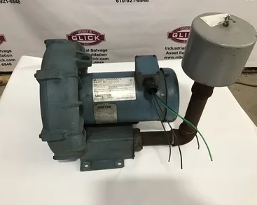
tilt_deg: -46.1
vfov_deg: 44.5
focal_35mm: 33
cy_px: 104
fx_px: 251
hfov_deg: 54.2
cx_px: 132
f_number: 2.4
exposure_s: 1/30
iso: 100
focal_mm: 3.3
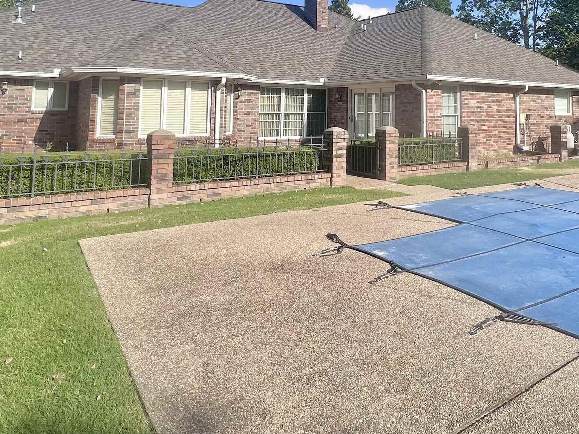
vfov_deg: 49.1
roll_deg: -0.7
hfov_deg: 66.9
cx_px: 337
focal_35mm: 26
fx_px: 435
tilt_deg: +3.8
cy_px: 71
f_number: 1.8
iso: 32
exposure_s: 1/1575
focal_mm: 1.57
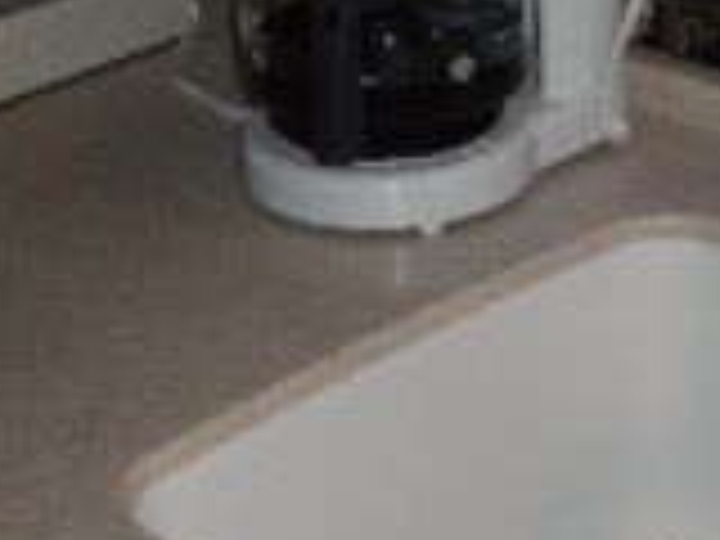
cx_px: 468
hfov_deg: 17.5
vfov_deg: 13.2
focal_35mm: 112
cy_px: 346
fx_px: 2330
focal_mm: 4.7
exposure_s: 1/30
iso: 100
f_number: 3.3
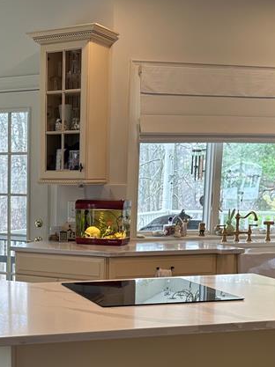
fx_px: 626
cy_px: 272
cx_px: 19
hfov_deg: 24.0
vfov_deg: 32.2
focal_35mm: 59
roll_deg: -0.6
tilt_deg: -9.4
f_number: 1.78
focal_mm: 6.86
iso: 100
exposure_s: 1/120
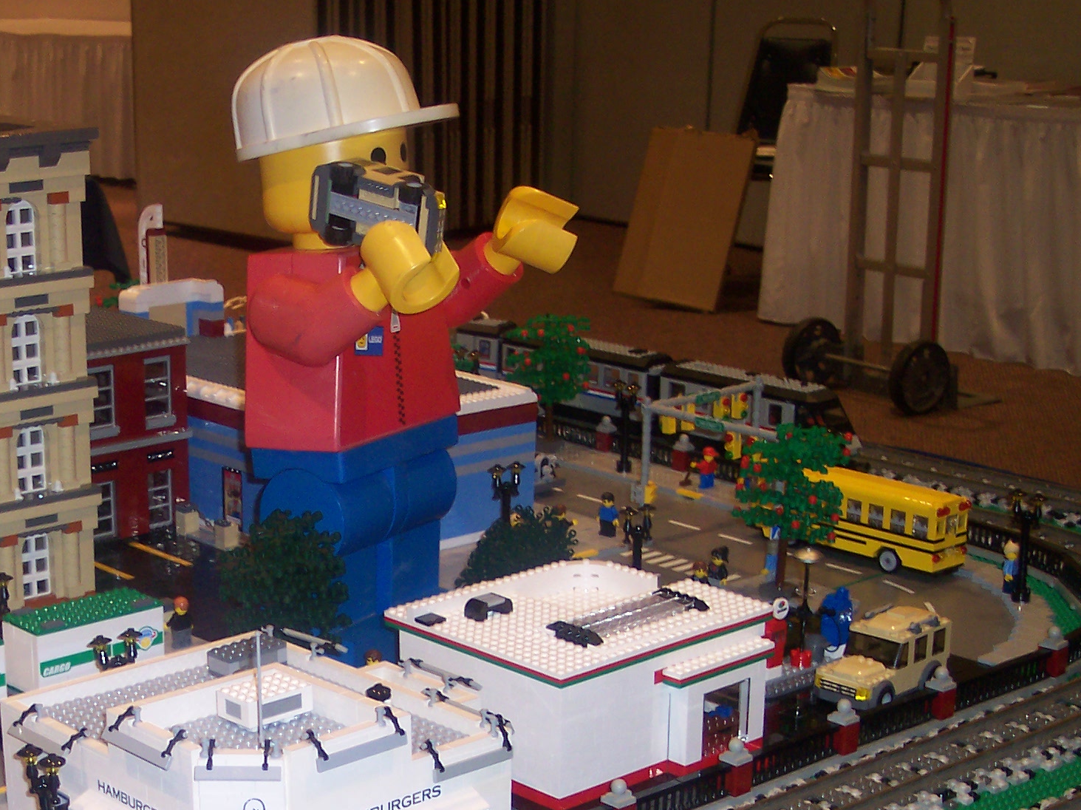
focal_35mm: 67
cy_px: 684
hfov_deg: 28.2
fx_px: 2091
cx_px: 184
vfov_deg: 21.6
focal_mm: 8
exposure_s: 1/30
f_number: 2.8
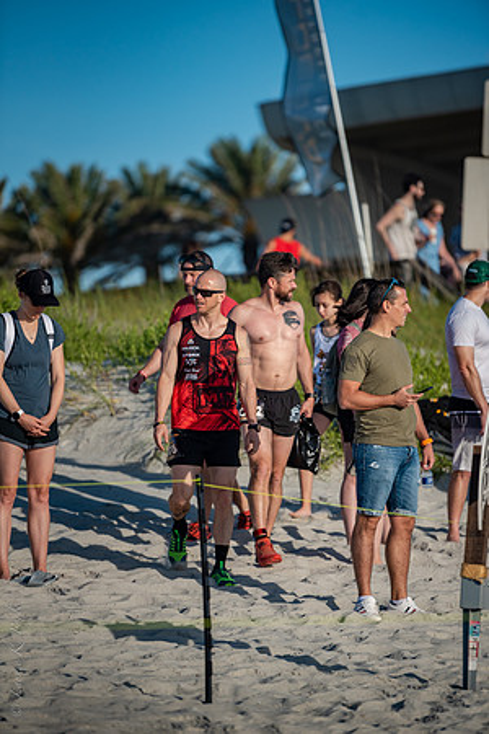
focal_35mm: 200
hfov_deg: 6.9
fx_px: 4075
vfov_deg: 10.3
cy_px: 367
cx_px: 244
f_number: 2.8
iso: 360
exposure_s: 1/4000
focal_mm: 200
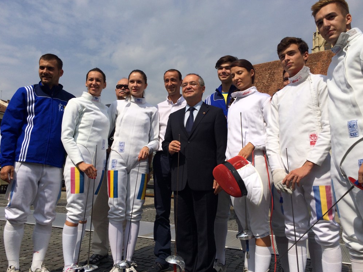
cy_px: 134
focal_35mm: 31
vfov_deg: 45.4
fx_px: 325
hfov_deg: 58.4
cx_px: 181
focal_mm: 4.12
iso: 40
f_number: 2.2
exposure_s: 1/5882
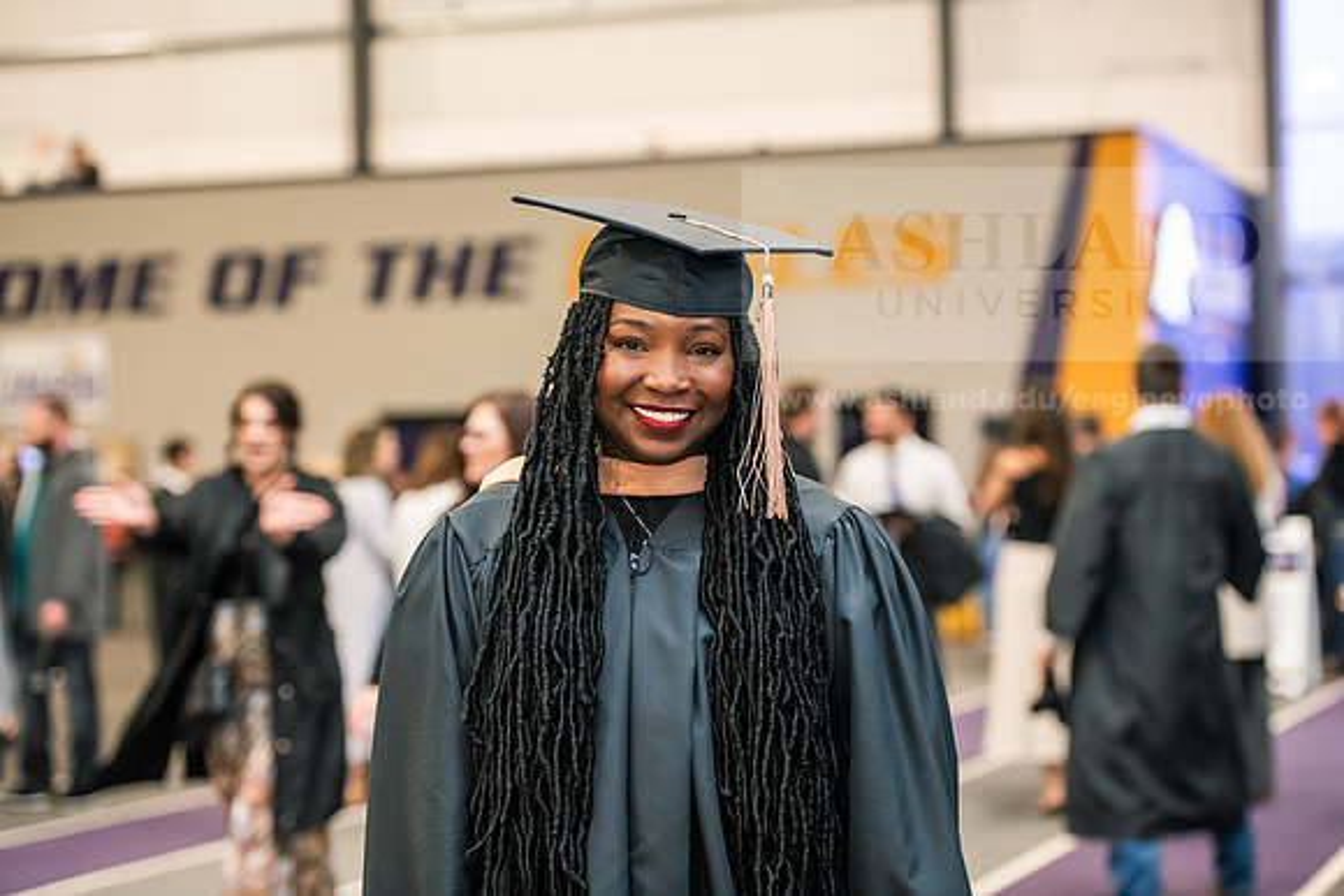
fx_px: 3211
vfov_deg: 15.9
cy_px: 448
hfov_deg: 23.6
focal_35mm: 86
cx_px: 672
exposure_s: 1/200
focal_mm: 86
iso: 3200
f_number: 3.2
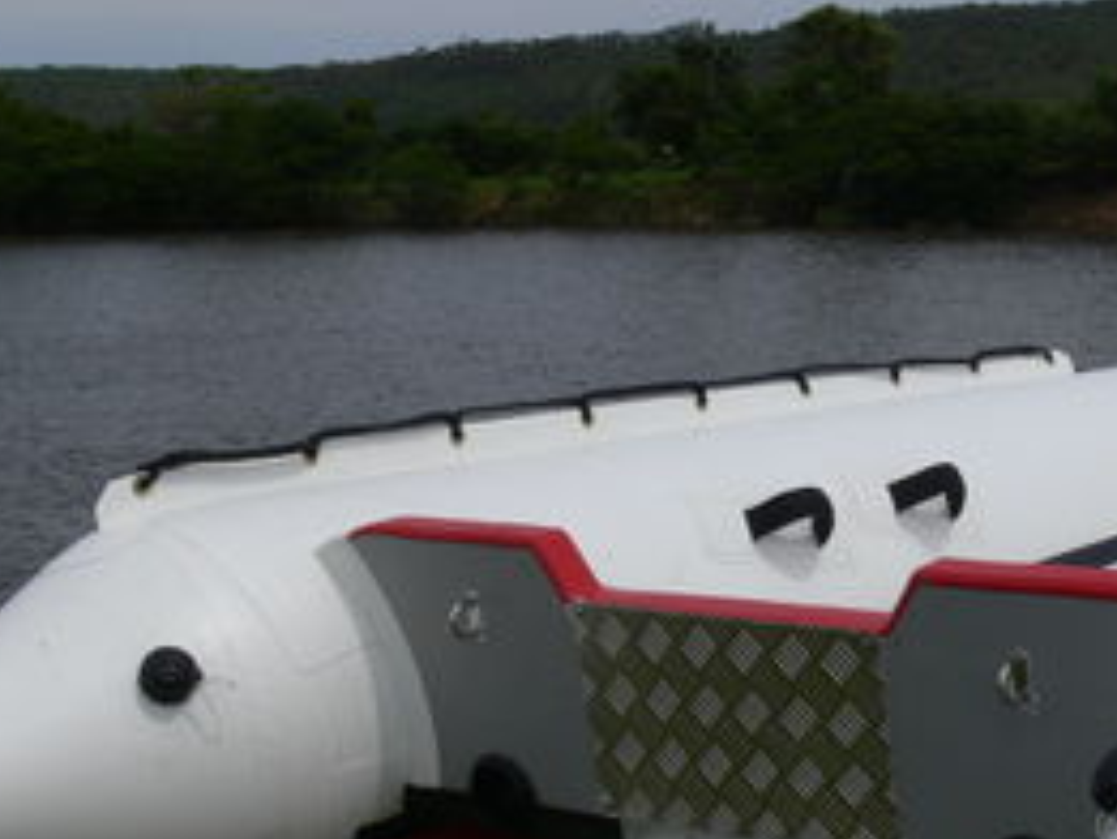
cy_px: 490
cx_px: 933
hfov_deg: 28.2
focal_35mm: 67
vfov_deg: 21.9
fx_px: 2163
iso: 80
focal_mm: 7.4
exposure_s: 1/400
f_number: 8
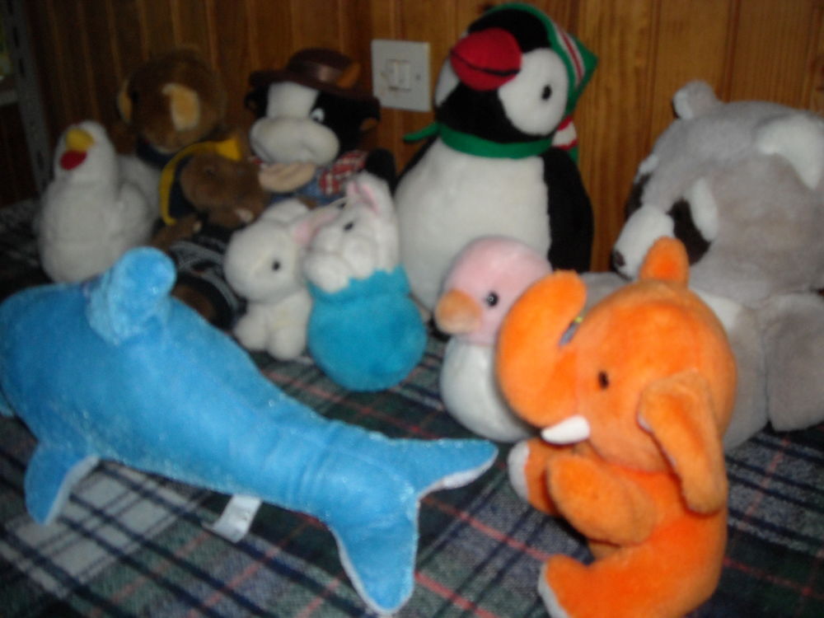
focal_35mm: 35
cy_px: 309
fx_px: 833
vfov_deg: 40.7
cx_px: 412
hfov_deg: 52.6
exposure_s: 1/60
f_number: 2.8
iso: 200
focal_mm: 5.7
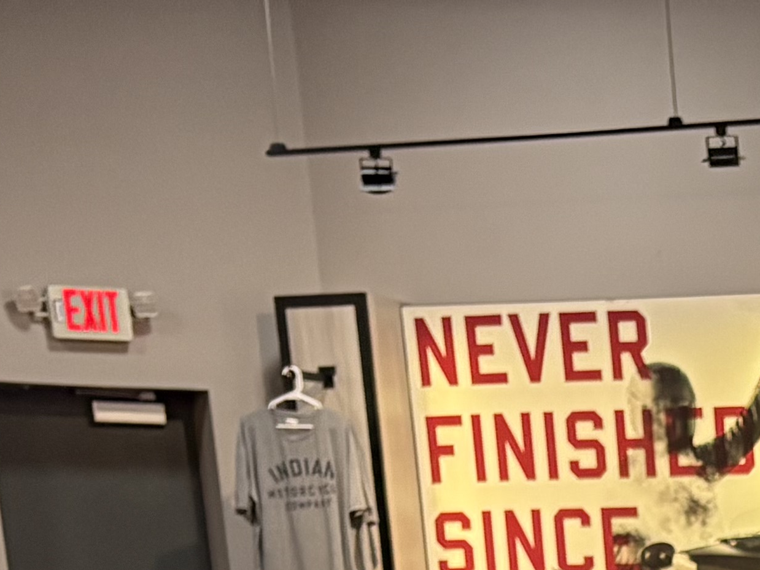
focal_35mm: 120
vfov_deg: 10.7
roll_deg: +1.5
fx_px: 2634
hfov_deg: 14.9
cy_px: 1314
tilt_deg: -14.3
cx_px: 1224
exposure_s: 1/60
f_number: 1.6
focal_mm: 5.96
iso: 250
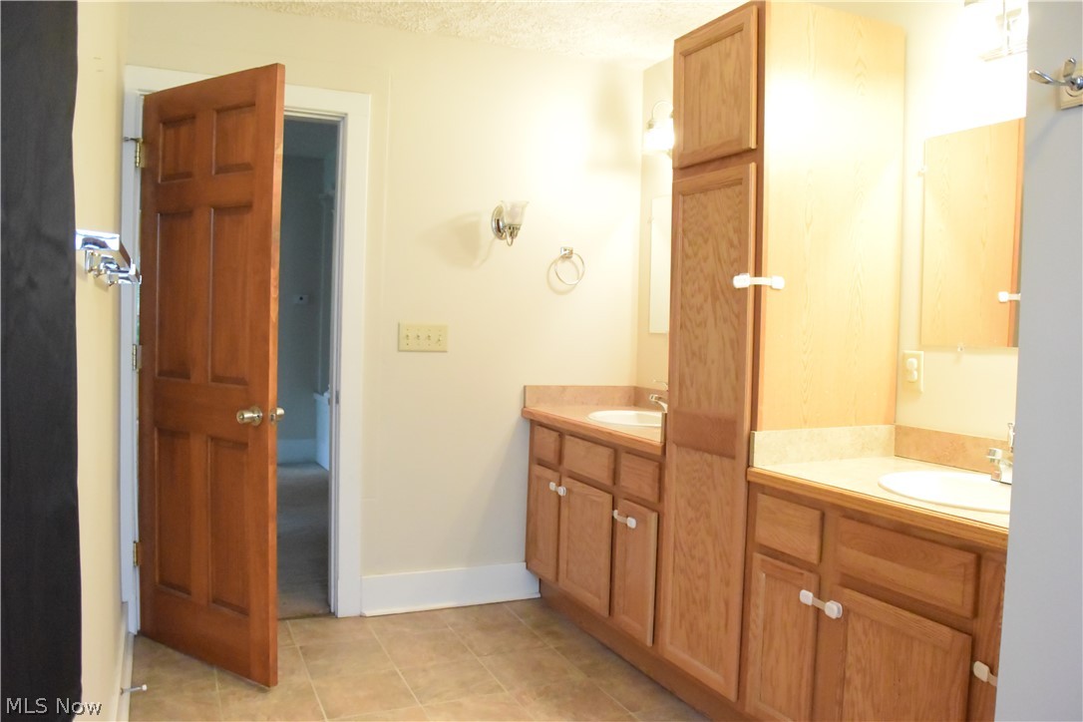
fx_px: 842
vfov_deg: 46.4
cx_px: 542
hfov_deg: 65.5
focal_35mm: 28
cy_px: 361
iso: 3200
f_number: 3.5
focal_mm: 10.4
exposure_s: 1/60
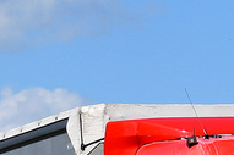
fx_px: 2968
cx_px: 235
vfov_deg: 3.0
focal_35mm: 457
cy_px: 201
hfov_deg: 4.5
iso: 200
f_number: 6.3
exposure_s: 1/1600
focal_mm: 45
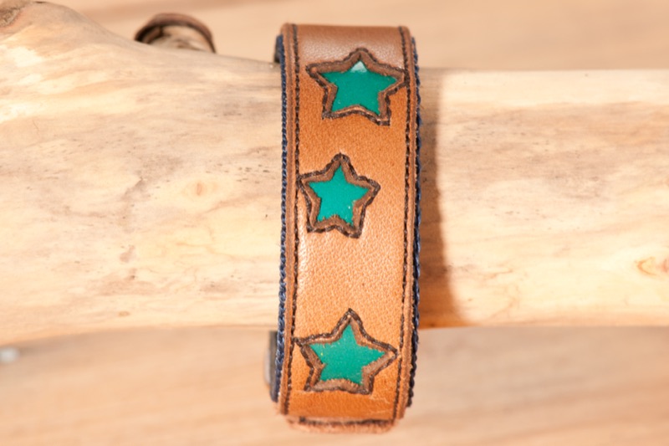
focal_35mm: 300
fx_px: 5573
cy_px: 223
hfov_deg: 6.9
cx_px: 334
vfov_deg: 4.6
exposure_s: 1/60
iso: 200
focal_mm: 200
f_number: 8
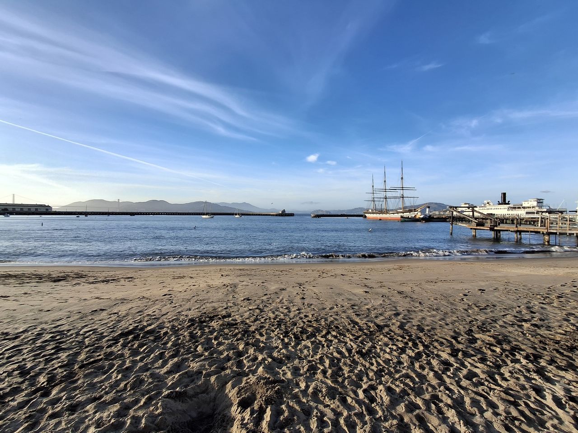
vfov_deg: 78.1
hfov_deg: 94.5
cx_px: 289
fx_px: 267
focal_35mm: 16
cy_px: 216
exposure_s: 1/814
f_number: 2.2
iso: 40
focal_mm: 1.64
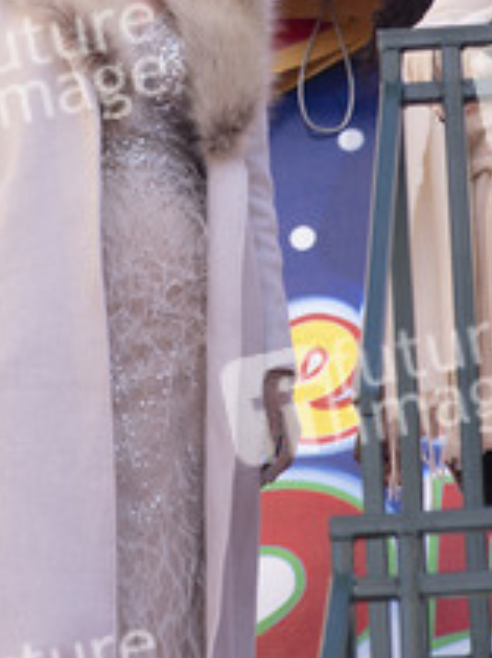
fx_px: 6950
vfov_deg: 5.4
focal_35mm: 366
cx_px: 97
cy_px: 235
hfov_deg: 4.1
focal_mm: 200
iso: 800
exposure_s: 1/800
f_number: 5.6
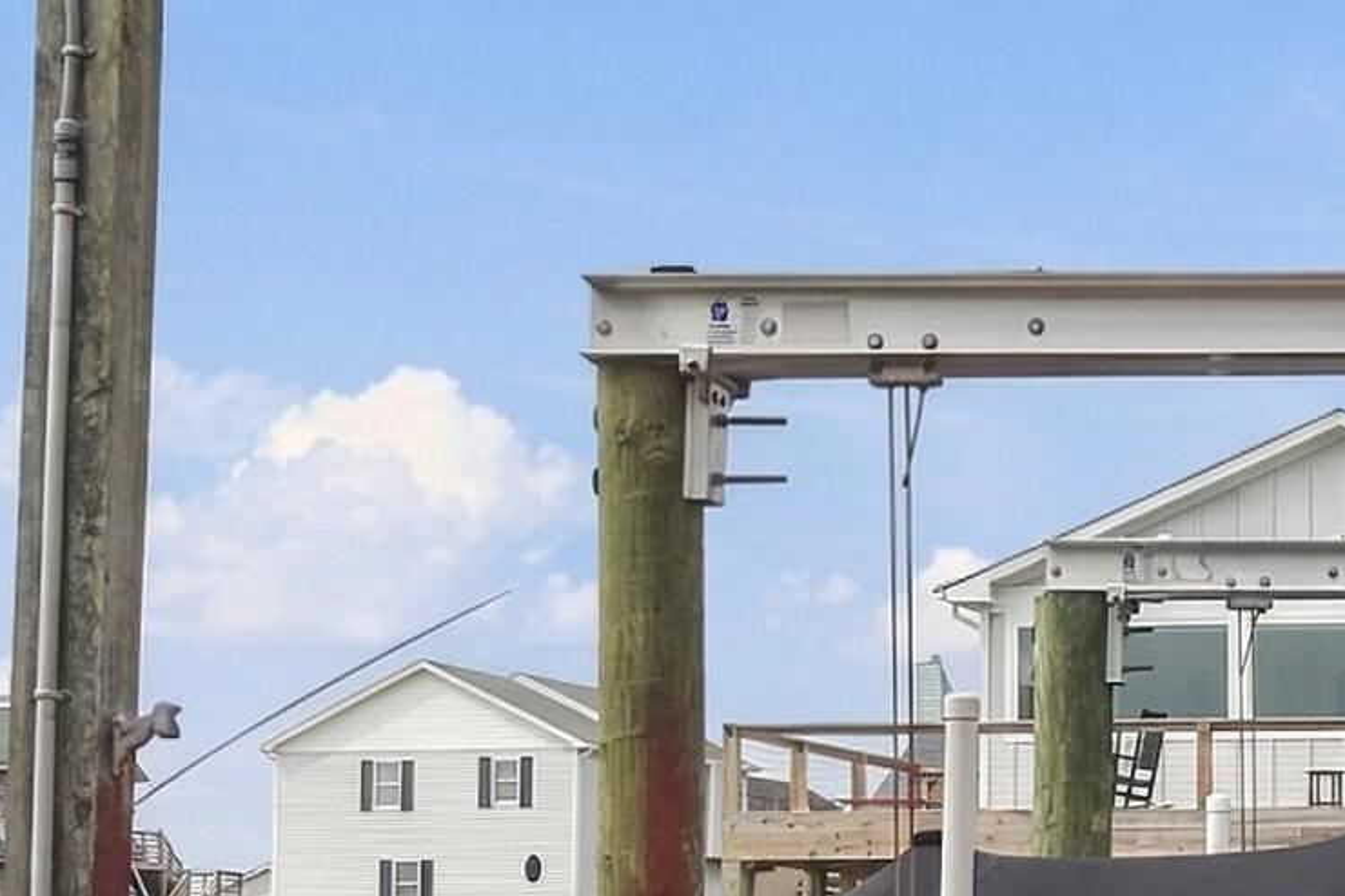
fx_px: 3773
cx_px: 1703
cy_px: 762
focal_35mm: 101
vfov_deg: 13.5
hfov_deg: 18.9
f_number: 1.8
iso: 200
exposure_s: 1/6000
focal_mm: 8.7
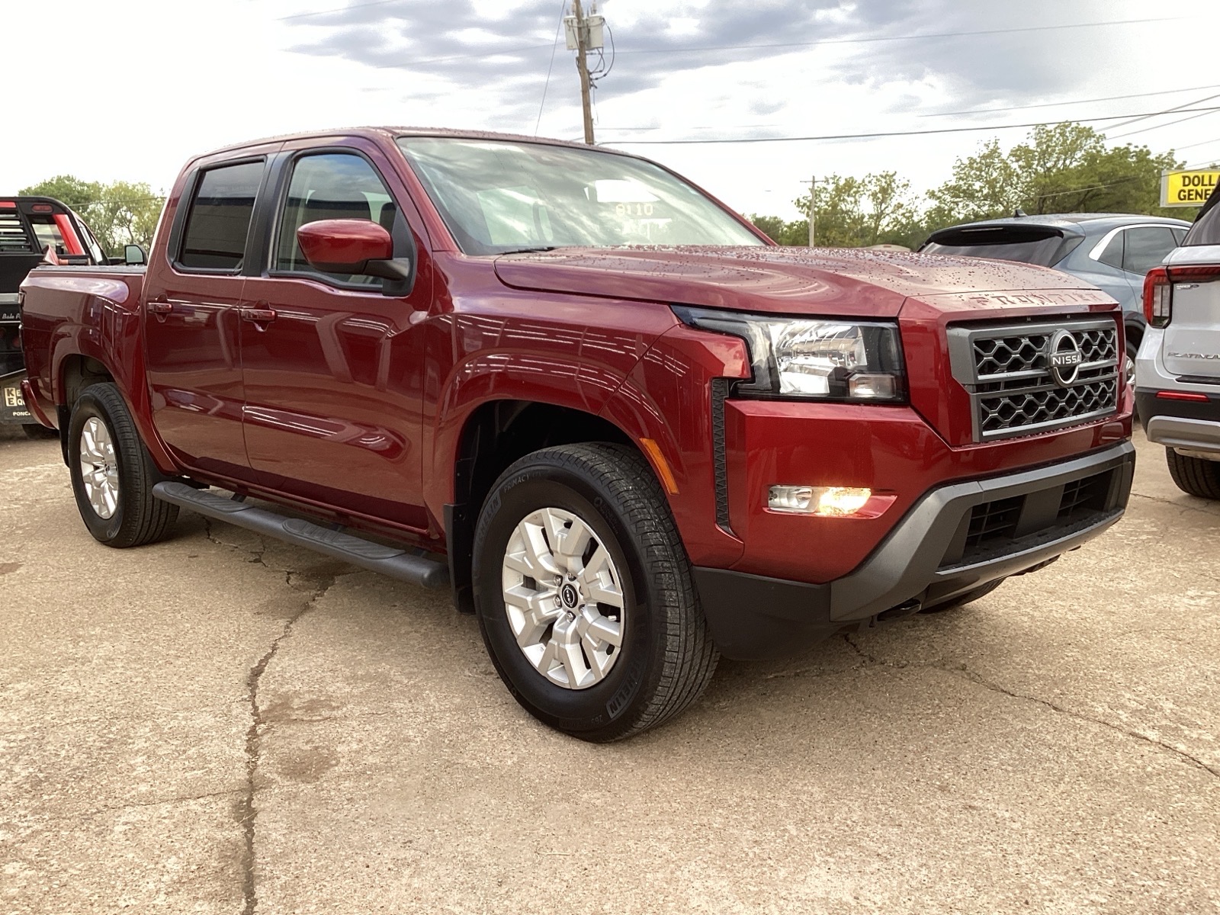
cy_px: 458
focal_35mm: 31
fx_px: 1093
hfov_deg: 58.4
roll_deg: +2.8
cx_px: 610
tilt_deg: -11.4
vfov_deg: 45.4
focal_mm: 3.3
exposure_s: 1/120
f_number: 2.4
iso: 40
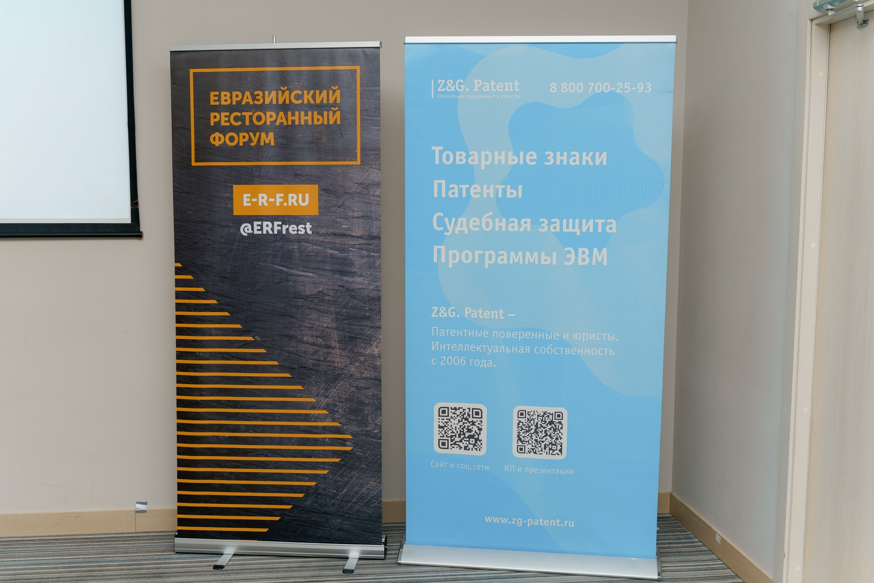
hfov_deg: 52.1
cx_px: 437
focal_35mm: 37
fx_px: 893
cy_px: 292
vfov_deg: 36.1
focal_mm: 36
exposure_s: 1/125
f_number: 3.5
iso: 400
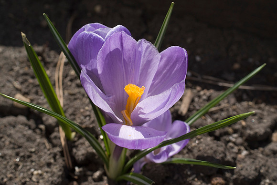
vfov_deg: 29.9
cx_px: 138
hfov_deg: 43.6
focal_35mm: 45
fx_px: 347
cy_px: 92
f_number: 8
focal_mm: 30
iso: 200
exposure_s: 1/500
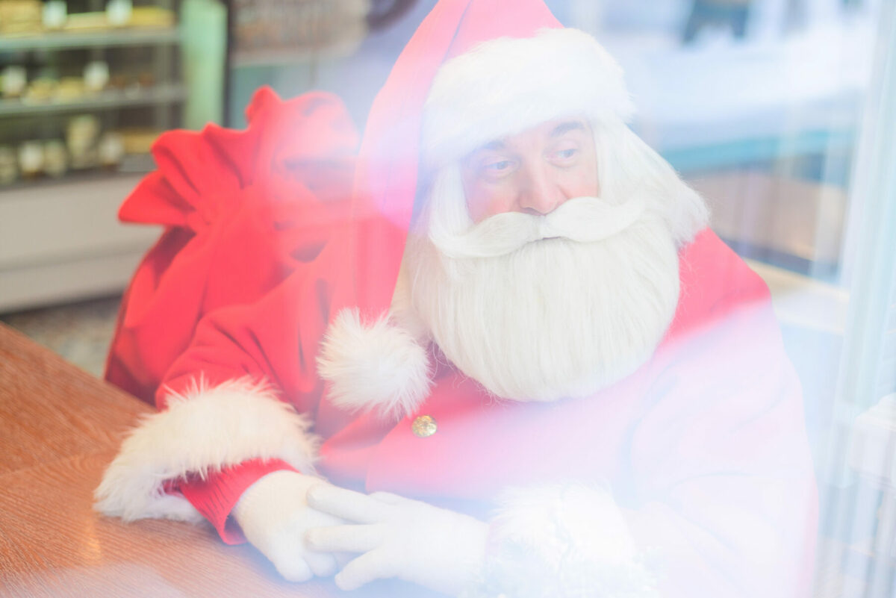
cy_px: 299
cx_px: 448
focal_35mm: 50
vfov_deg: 27.0
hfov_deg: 39.6
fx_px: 1245
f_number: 2
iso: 320
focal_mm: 50
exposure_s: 1/160
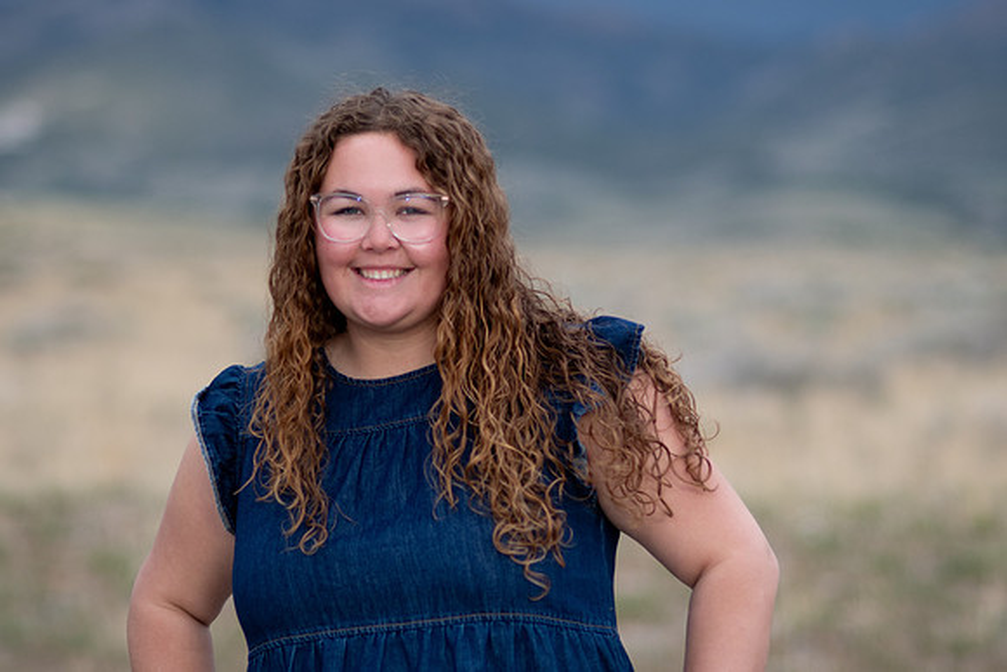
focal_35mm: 143
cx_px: 519
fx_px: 3995
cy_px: 306
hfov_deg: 14.4
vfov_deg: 9.6
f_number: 1.8
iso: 200
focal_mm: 85
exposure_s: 1/1600
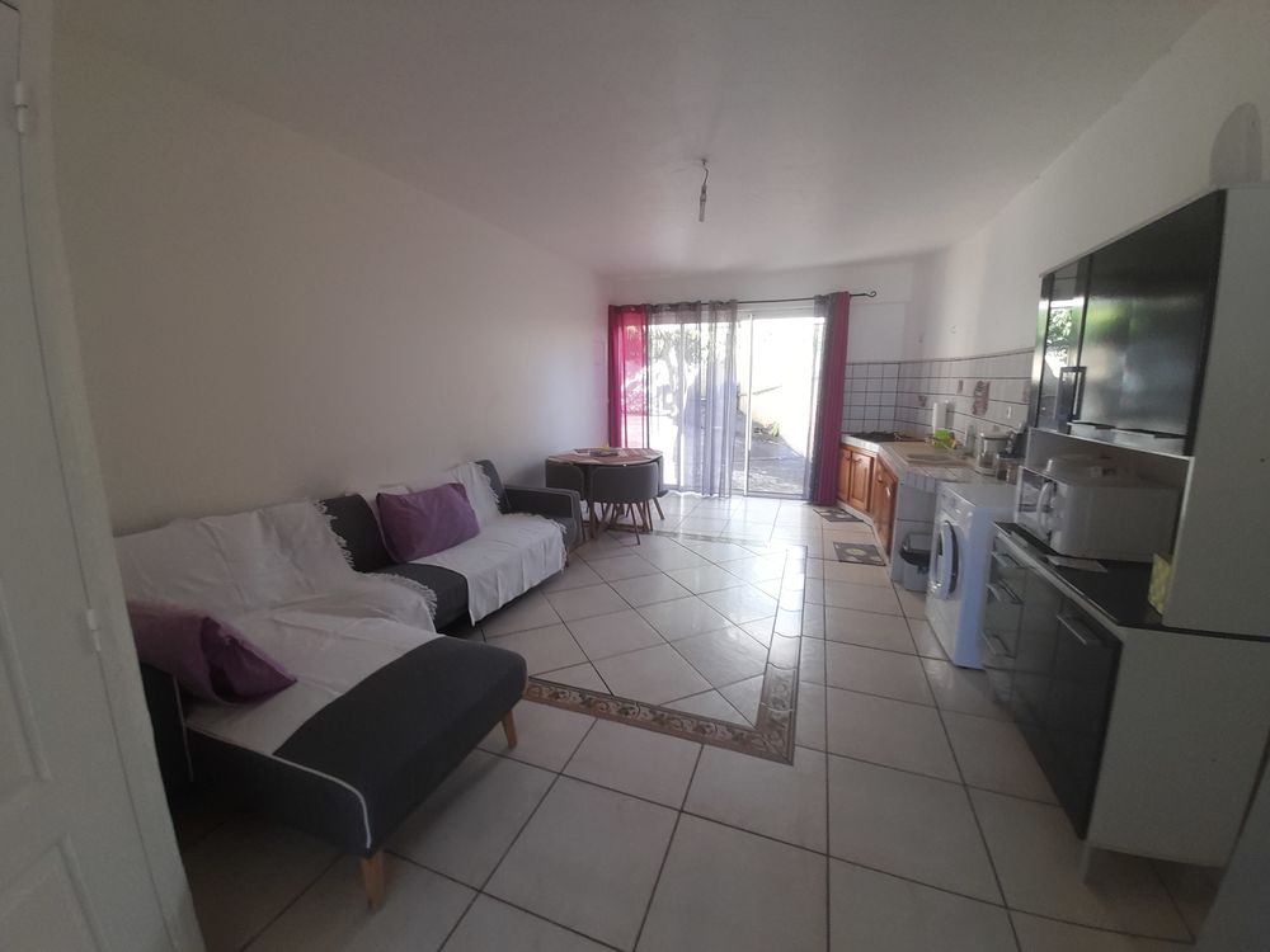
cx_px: 635
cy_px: 476
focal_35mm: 13
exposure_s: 1/50
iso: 64
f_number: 2.2
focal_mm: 1.42
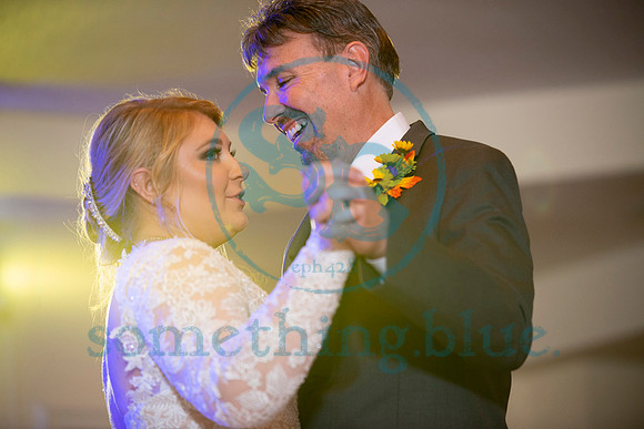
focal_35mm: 105
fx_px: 1879
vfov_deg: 13.0
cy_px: 214
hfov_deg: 19.5
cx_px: 322
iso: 1600
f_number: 2.8
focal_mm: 105
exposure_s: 1/200
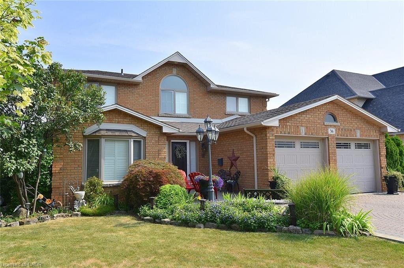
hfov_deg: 69.4
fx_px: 292
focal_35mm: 26
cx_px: 202
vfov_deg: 49.5
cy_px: 134
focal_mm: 26
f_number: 13
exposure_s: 1/500
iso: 500
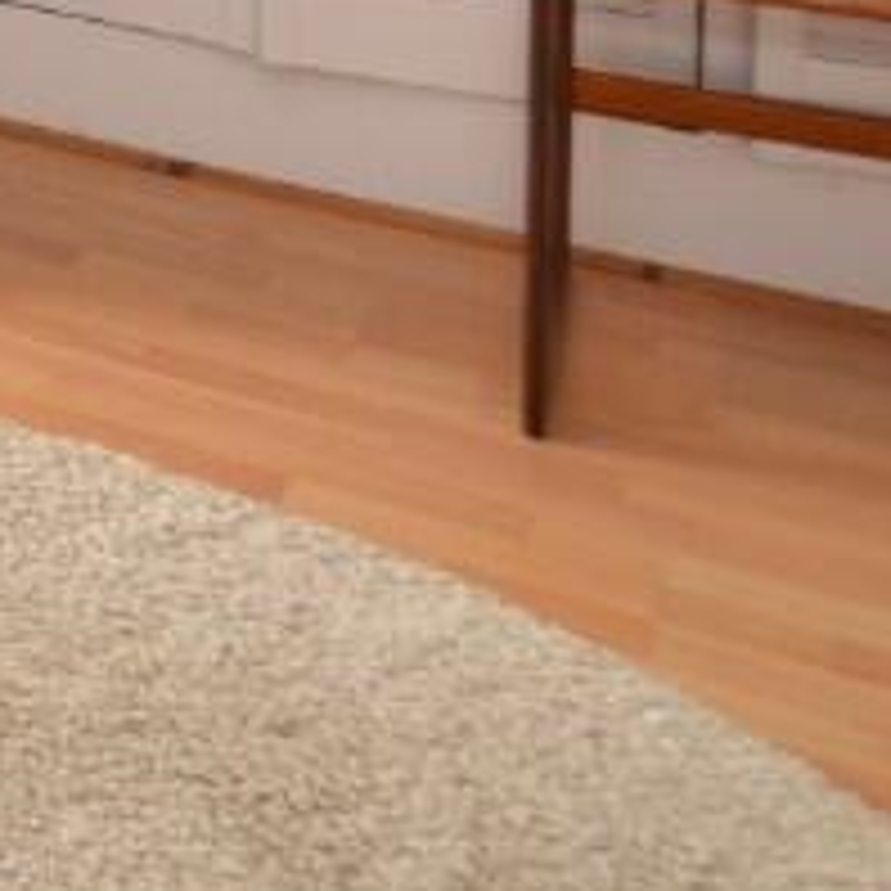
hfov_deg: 19.7
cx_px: -688
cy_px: -603
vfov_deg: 20.4
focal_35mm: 66
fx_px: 1922
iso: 100
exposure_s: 1/15
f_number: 5.6
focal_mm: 10
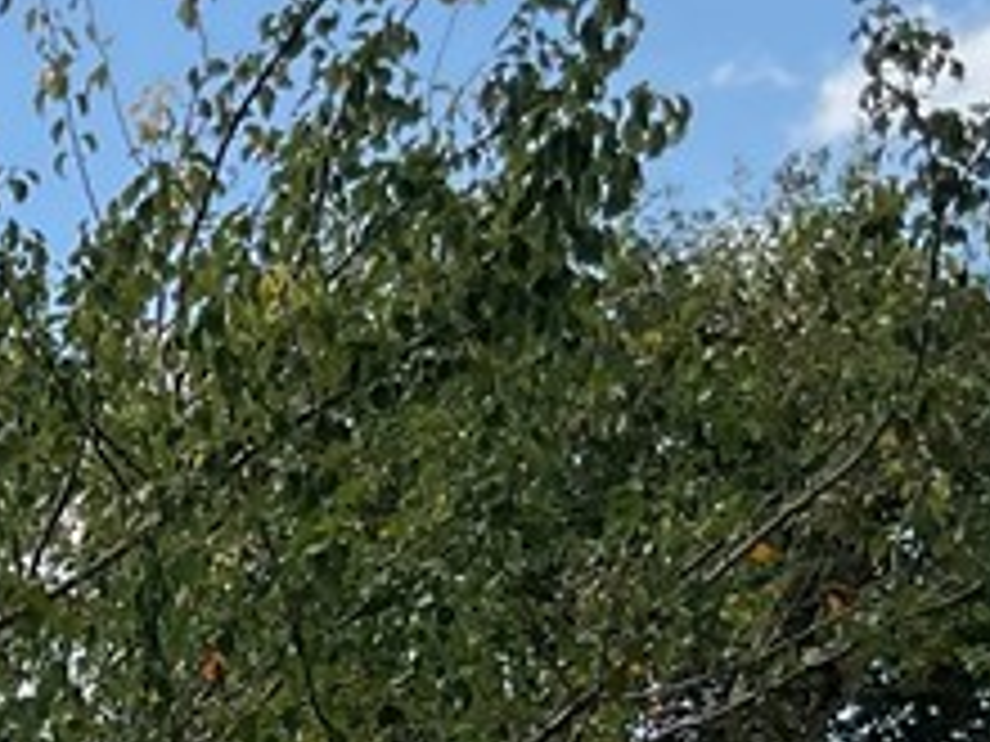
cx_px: -634
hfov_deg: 13.5
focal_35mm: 135
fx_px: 3861
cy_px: 1183
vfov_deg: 10.5
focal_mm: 3
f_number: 1.8
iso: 16
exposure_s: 1/1490
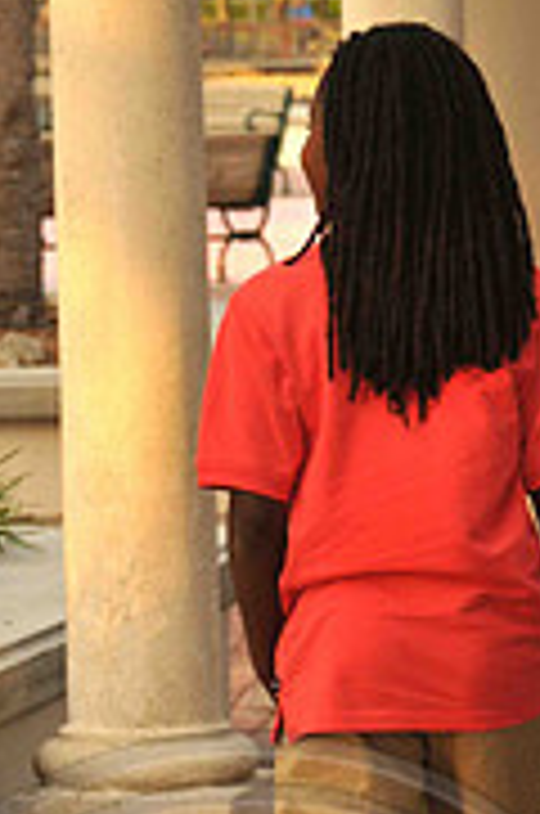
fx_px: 6753
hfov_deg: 4.6
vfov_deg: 6.9
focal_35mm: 299
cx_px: 439
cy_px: 589
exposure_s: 1/125
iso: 200
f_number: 5.6
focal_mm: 80
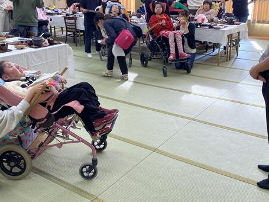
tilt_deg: -17.2
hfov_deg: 46.8
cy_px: 77
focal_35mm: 40
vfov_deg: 35.8
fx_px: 311
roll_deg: +2.4
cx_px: 128
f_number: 1.8
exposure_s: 1/60
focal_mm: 4.25
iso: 64
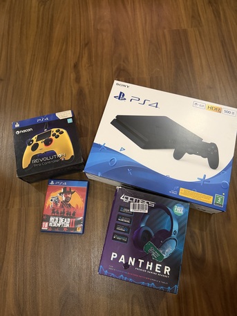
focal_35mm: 24
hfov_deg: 56.8
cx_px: 118
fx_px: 219
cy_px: 158
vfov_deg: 71.6
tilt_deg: -72.0
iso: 800
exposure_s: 1/40
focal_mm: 6.76
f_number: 1.78
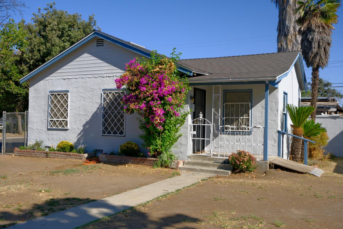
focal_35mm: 35
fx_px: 333
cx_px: 172
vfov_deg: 37.9
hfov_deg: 54.4
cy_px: 114
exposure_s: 1/2700
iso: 640
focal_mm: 23.5
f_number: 6.4
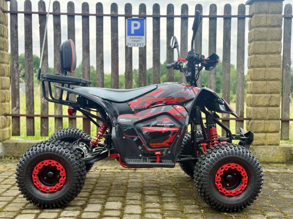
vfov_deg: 30.3
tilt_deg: -3.2
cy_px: 110
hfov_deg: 39.7
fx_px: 406
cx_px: 146
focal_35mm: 48
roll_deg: -0.1
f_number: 1.78
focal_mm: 6.76
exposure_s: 1/1203
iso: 80
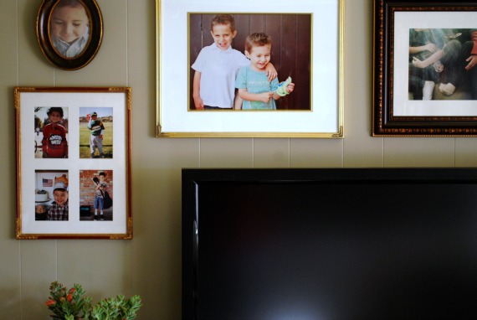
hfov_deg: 33.3
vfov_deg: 22.7
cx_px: 238
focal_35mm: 60
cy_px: 160
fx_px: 796
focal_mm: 40
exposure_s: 1/30
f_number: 5.3
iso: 1600
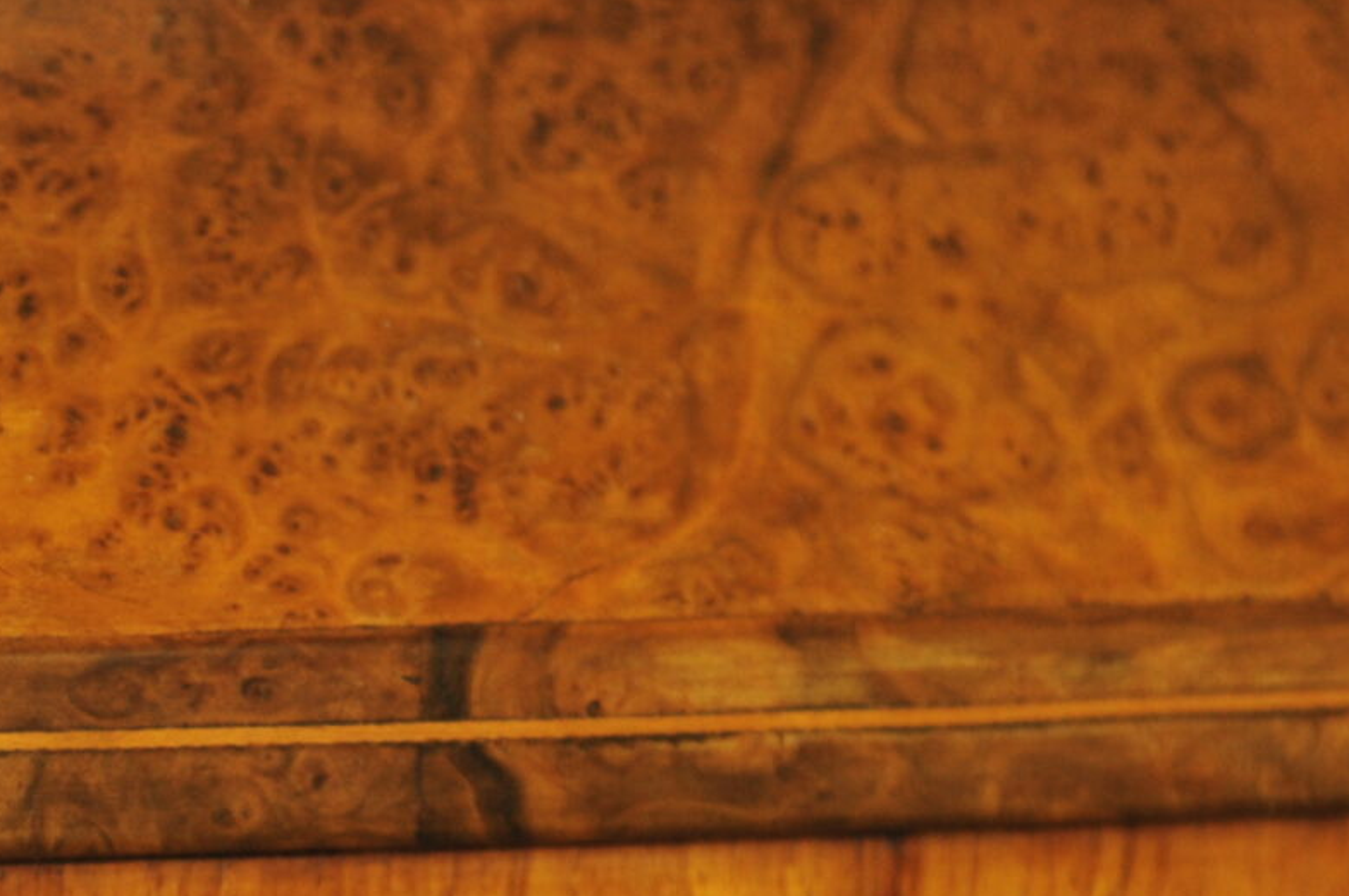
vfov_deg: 3.5
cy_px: 1392
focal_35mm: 392
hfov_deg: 5.3
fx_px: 14674
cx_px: 291
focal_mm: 120
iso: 1250
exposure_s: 1/60
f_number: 4
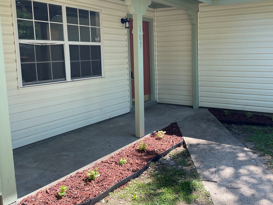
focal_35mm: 35
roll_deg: +1.6
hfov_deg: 52.0
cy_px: 87
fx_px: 276
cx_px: 173
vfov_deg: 40.6
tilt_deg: -6.4
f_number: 1.6
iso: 32
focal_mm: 4.2
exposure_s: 1/615
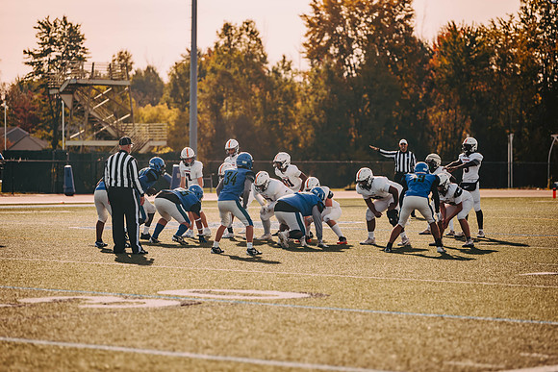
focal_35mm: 145
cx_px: 279
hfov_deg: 14.2
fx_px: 2248
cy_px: 186
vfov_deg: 9.5
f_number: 2.8
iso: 160
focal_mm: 145
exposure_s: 1/2500
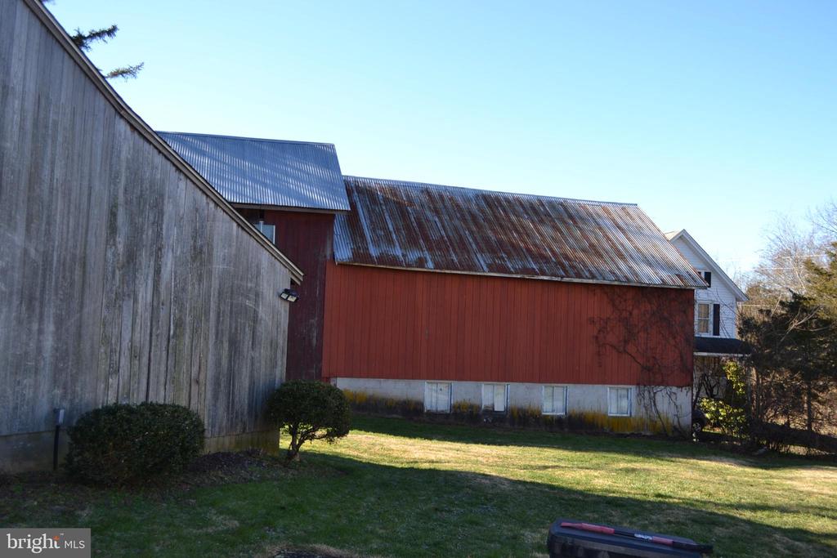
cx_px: 418
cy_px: 279
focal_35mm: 33
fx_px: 767
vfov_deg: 40.0
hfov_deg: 57.2
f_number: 4.5
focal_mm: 22
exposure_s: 1/200
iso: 100
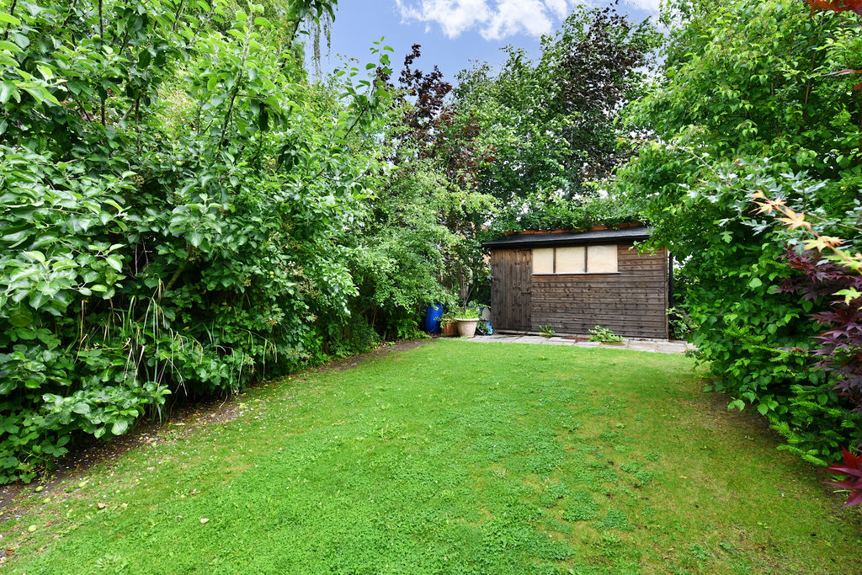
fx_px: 383
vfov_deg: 73.8
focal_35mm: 16
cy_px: 288
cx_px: 431
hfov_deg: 96.7
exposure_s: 1/250
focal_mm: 16
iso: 250
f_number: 8
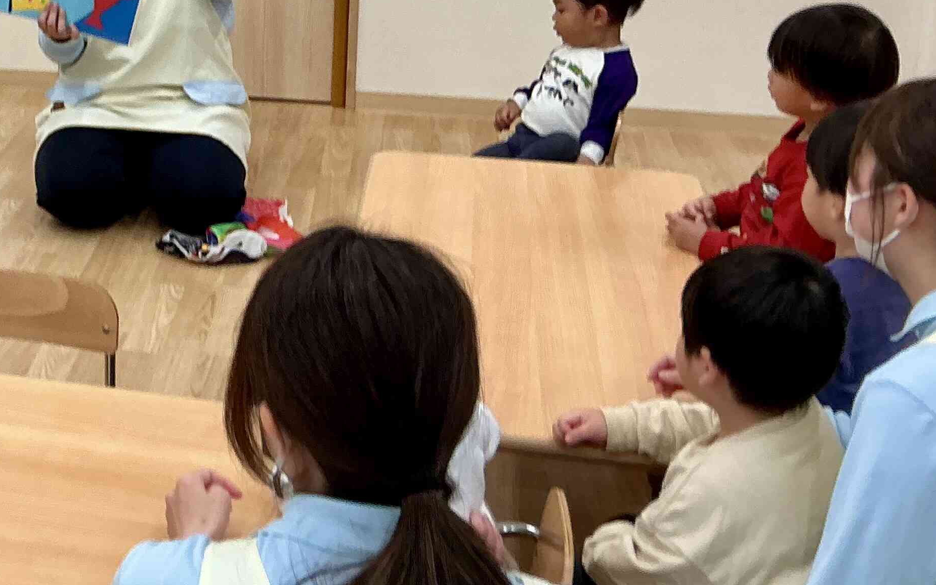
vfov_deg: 18.8
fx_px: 1709
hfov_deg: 29.0
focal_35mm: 67
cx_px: 42
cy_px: -17
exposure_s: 1/120
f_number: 1.8
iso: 32
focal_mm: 3
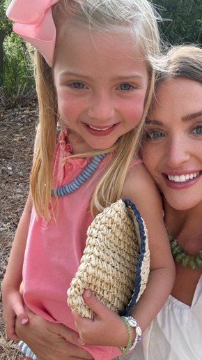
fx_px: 324
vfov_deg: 58.0
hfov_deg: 34.2
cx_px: 141
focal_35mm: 34
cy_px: 195
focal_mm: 2.69
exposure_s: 1/113
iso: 80
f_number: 1.9
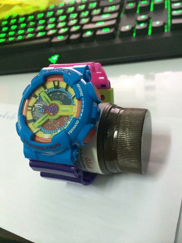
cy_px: 122
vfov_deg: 60.0
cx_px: 91
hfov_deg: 46.8
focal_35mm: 30
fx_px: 210
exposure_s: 1/20
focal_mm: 4.12
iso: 320
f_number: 2.2
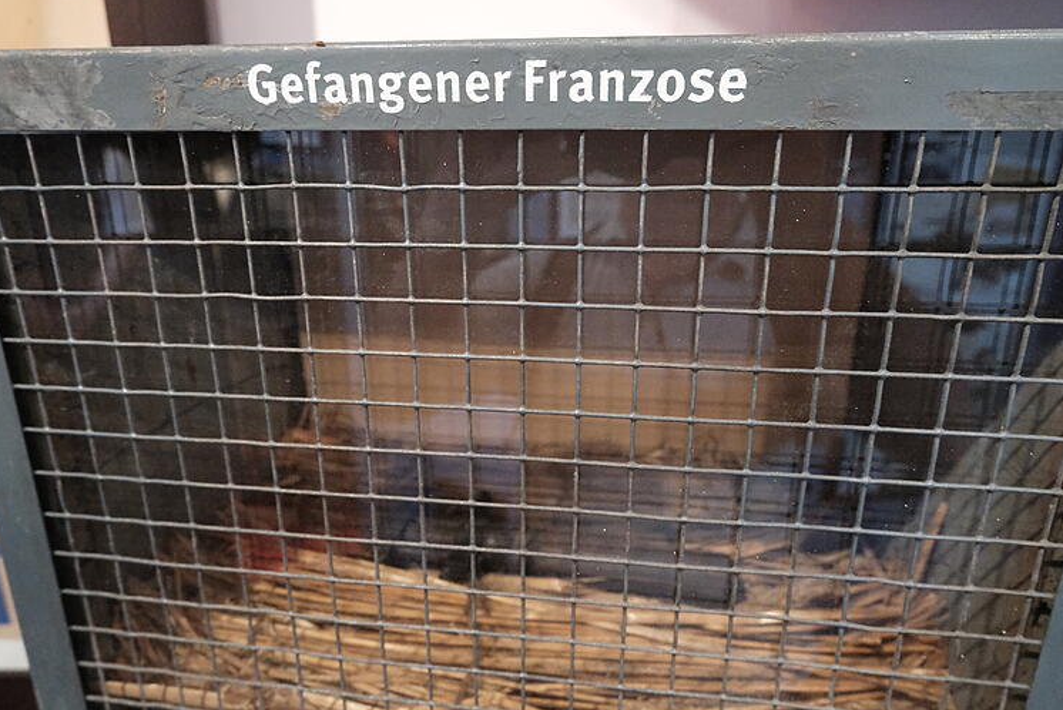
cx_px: 501
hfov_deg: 71.4
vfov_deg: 51.3
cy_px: 344
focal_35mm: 25
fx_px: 738
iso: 12800
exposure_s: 1/100
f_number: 5.6
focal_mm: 15.2
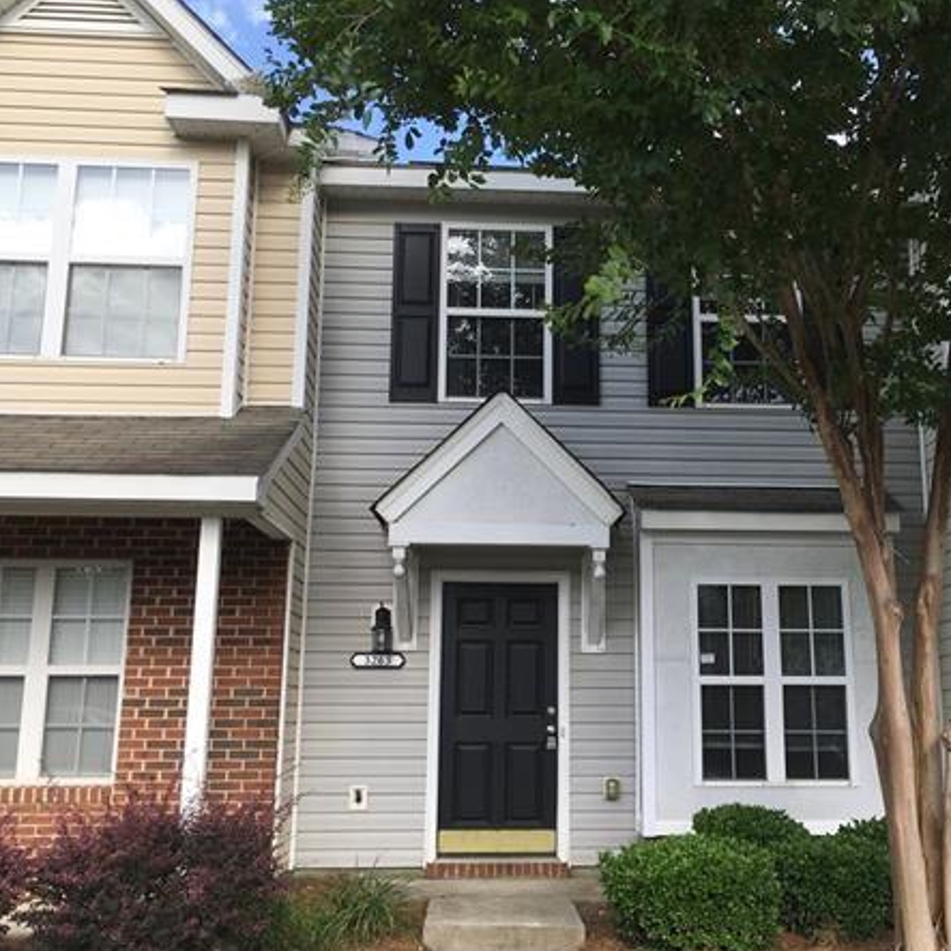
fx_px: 1150
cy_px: 479
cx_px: 565
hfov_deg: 44.7
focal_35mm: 37
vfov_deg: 44.9
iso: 25
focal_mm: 4.15
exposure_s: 1/561
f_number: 2.2
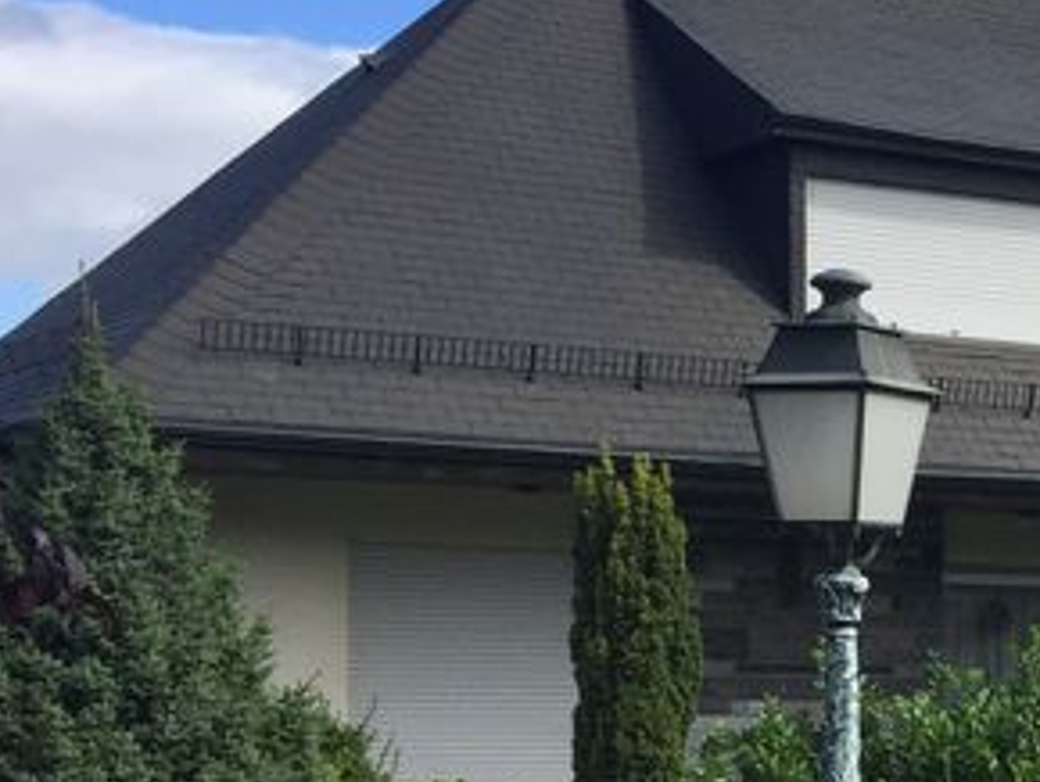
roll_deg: -1.4
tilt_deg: -5.1
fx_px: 3007
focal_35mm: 100
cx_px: 1492
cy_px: 879
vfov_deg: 14.4
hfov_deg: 17.8
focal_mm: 4.15
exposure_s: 1/1980
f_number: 2.2
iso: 32
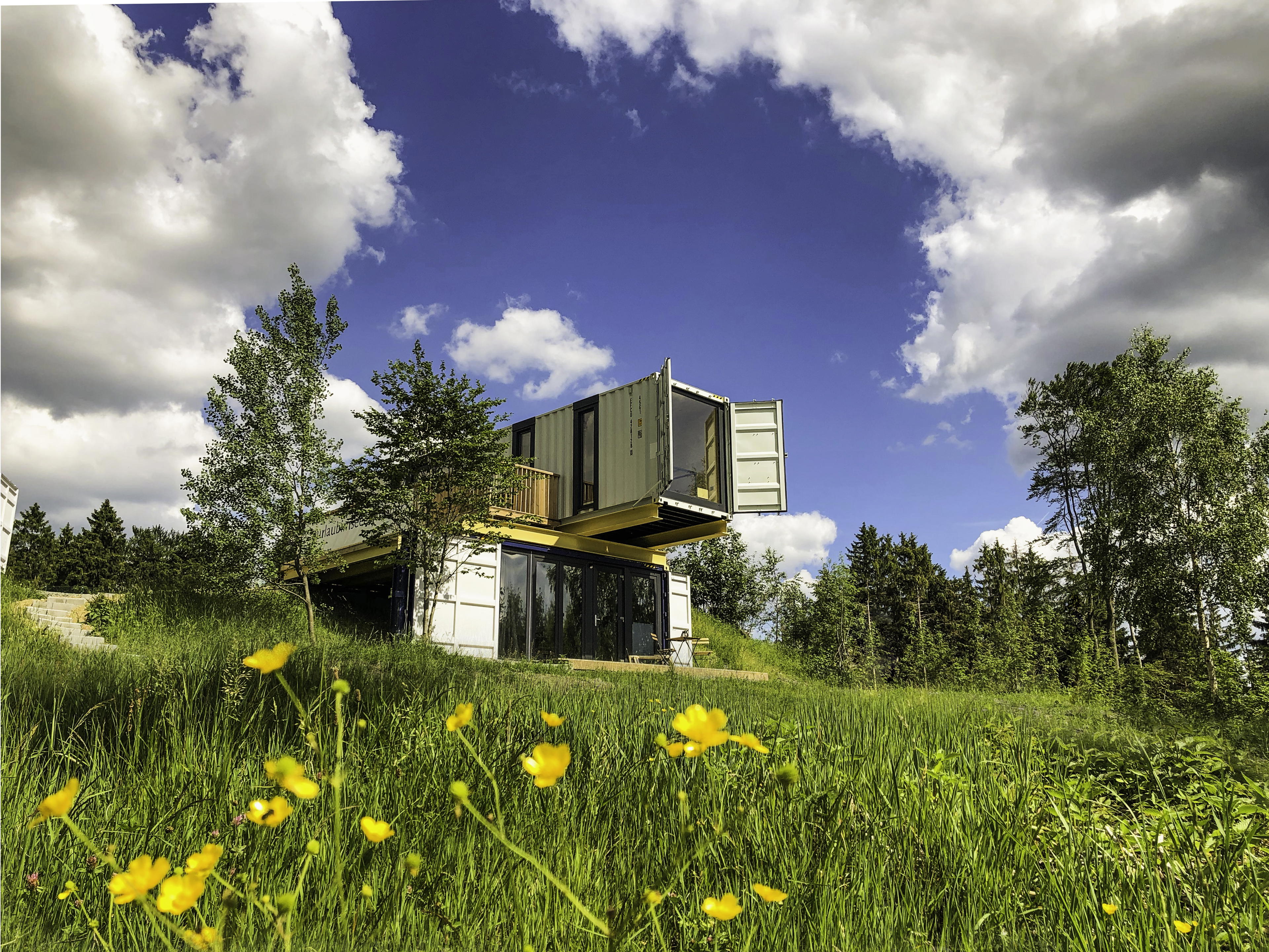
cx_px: 634
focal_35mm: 28
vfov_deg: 49.7
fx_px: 1026
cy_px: 476
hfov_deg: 63.4
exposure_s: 1/2000
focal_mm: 4
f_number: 1.8
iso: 20
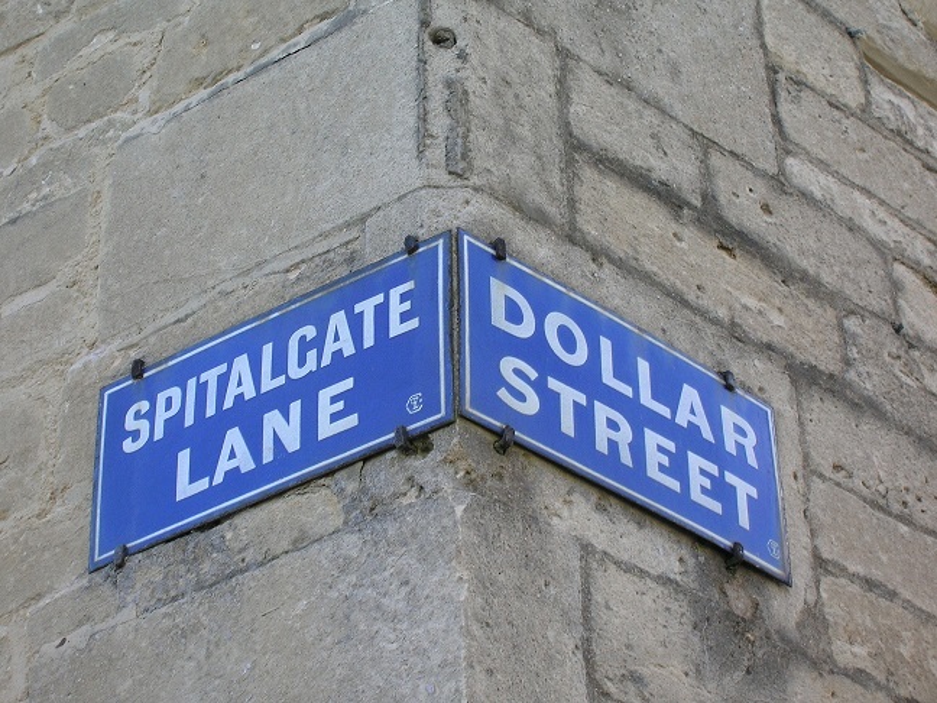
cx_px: 468
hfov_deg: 19.3
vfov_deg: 14.5
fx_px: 2761
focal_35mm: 102
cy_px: 352
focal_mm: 17.1
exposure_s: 1/59
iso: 50
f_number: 4.9
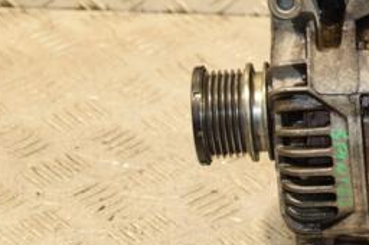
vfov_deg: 8.1
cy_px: 56
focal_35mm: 169
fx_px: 1730
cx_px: 389
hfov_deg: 12.0
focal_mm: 48
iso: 800
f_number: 4.8
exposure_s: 1/160
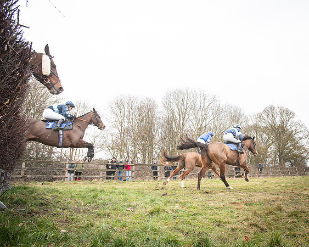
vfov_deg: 60.1
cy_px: 123
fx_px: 214
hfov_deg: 70.9
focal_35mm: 23
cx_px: 187
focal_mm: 20
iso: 2000
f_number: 6.3
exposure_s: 1/1600
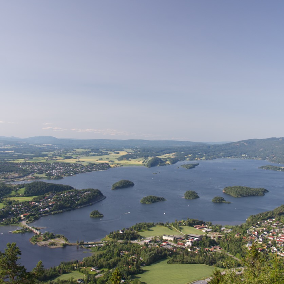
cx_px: 174
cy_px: 143
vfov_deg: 42.8
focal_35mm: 39
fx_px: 362
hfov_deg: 42.6
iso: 100
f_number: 6.3
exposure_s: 1/125
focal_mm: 20
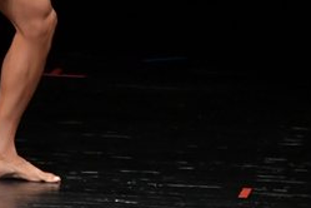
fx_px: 7653
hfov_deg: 2.3
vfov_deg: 1.6
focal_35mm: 886
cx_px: -8
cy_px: -88
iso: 3200
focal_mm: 190
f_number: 5.6
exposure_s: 1/400
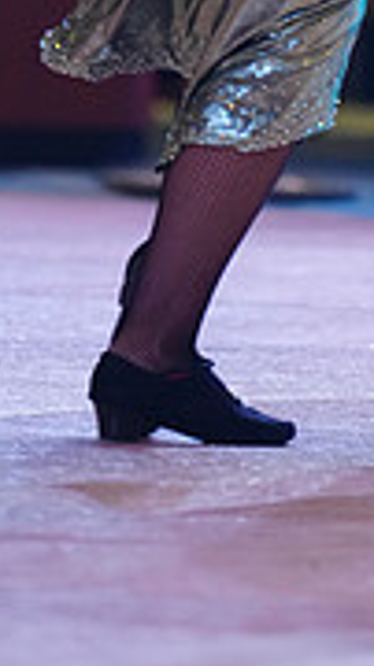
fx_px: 10845
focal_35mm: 614
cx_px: 402
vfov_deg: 3.5
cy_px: -240
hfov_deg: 2.0
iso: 2000
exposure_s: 1/400
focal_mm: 182
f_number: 2.8
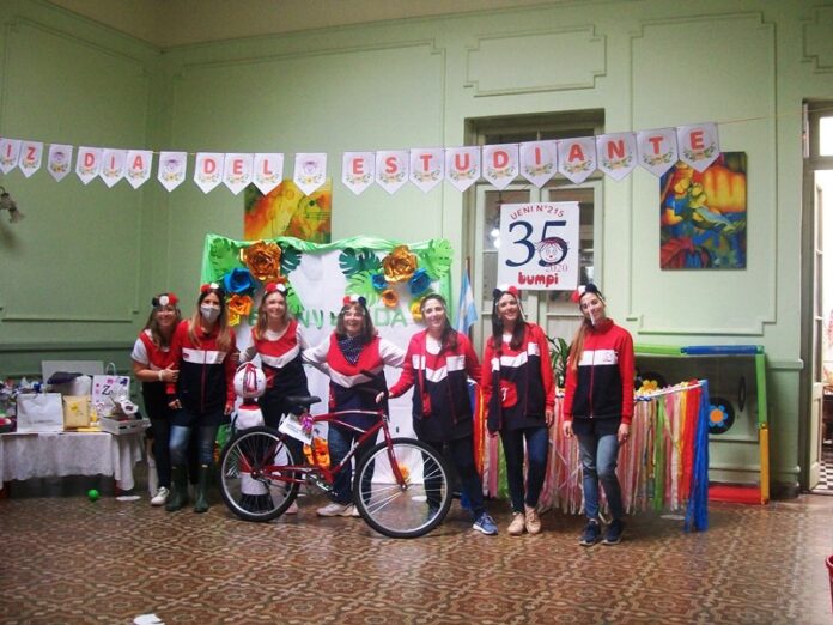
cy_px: 312
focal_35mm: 36
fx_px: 866
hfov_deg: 51.4
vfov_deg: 39.7
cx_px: 416
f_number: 2.7
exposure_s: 1/40
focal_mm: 6
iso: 160
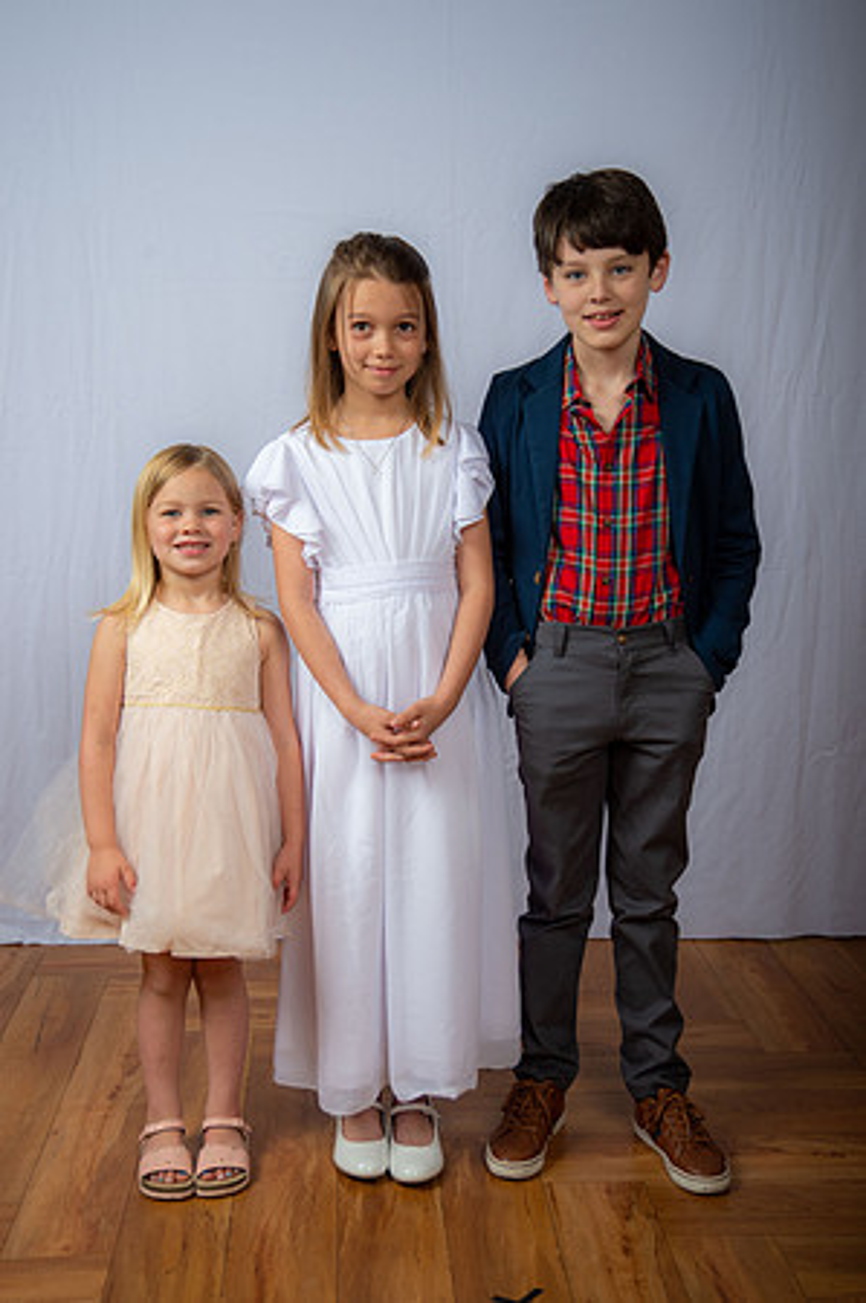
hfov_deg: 28.0
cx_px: 433
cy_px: 652
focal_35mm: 48
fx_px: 1736
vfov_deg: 41.2
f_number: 6.3
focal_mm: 48
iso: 250
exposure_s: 1/200
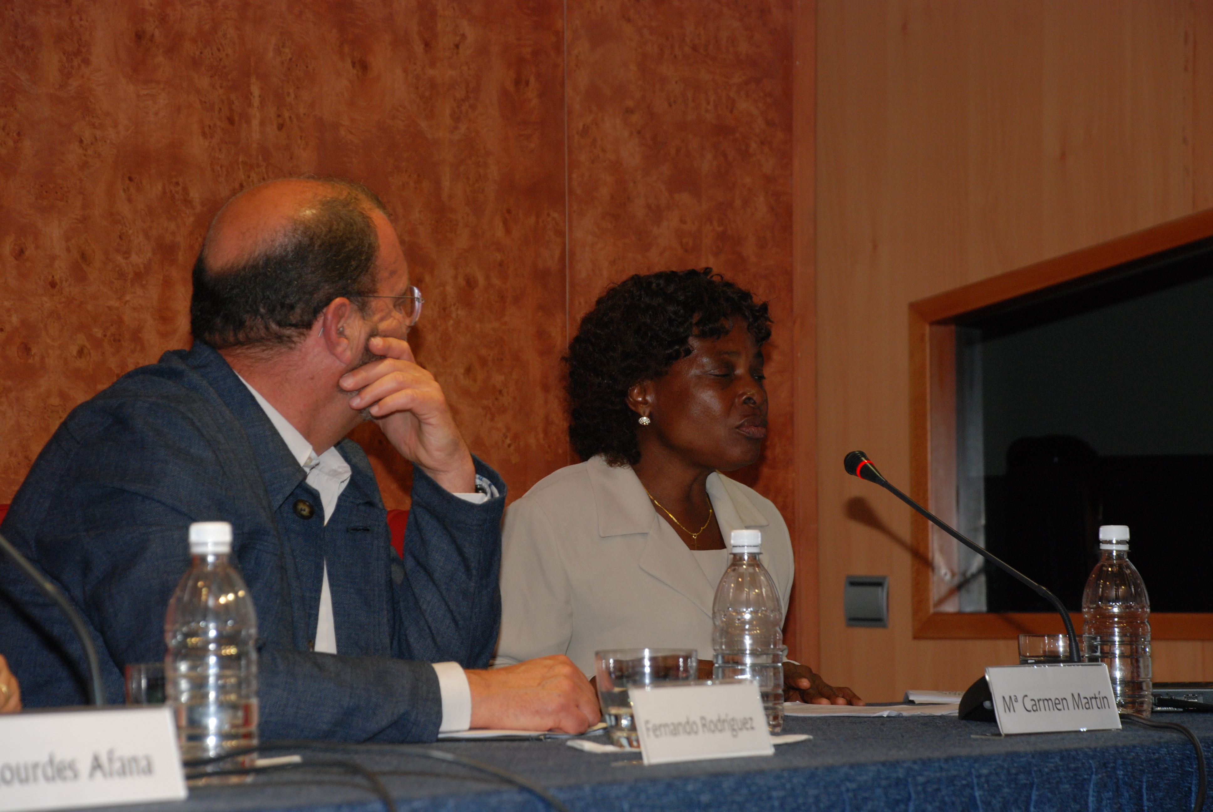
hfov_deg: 17.0
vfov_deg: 11.5
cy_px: 406
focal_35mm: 120
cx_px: 606
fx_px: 4048
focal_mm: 80
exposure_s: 1/60
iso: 400
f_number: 5.6
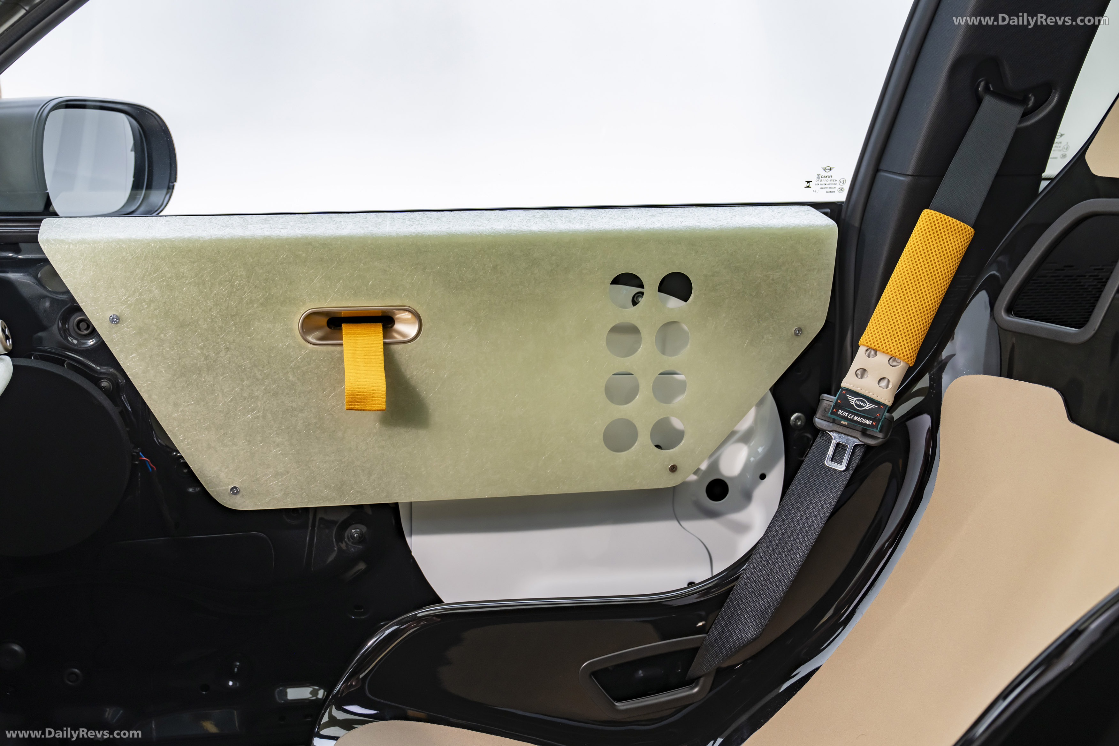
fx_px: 1088
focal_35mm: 35
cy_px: 373
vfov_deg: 37.9
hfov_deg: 54.4
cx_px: 560
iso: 500
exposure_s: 1/20
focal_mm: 35
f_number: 4
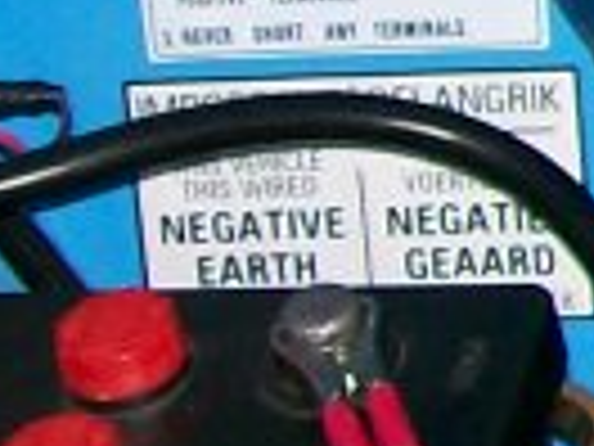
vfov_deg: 5.3
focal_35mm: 279
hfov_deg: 6.3
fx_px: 4788
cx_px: 2030
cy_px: -279
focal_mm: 6
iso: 80
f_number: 2.7
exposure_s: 1/64
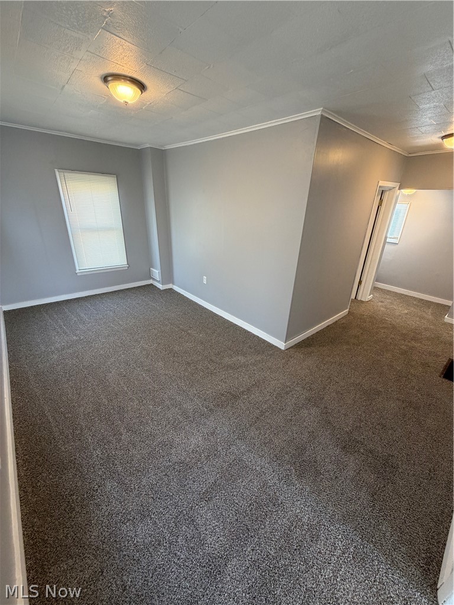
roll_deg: -1.2
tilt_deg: -22.5
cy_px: 302
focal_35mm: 14
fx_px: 245
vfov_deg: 102.1
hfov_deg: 85.7
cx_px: 227
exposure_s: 1/60
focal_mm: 2.22
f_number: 2.2
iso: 200
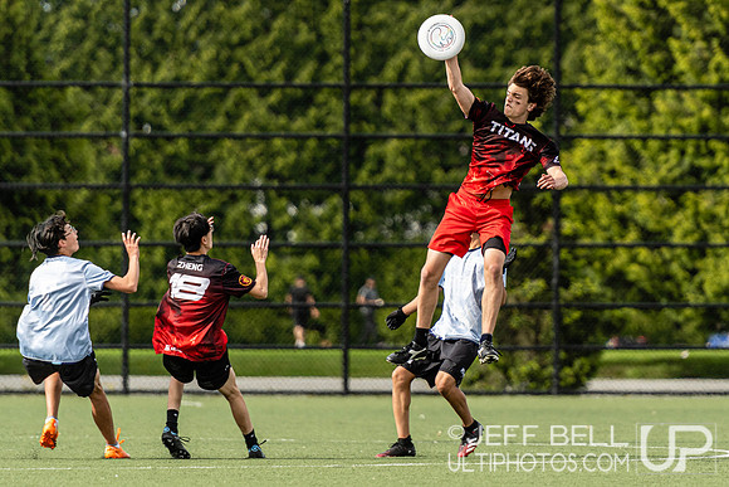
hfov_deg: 5.0
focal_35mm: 410
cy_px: 207
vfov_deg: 3.4
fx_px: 8305
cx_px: 482
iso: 200
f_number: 2.8
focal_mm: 200
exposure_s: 1/2500
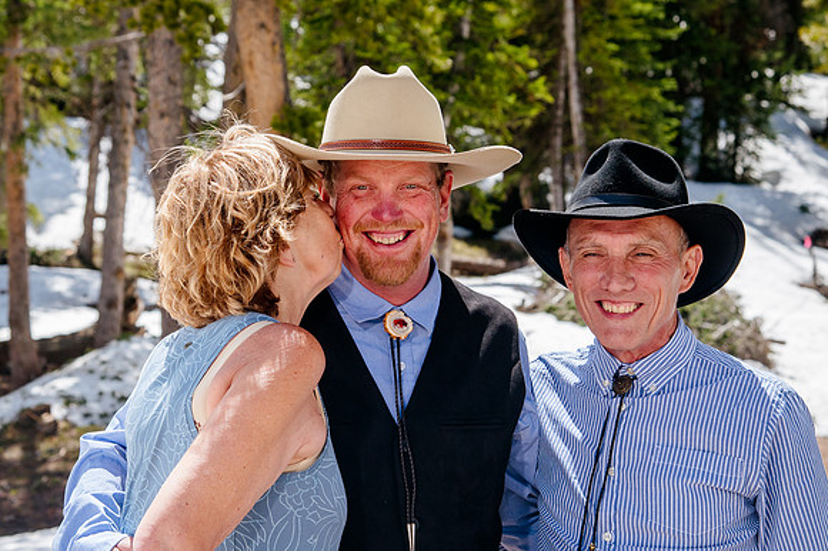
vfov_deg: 14.8
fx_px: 2127
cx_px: 335
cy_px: 253
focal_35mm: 93
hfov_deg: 22.0
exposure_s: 1/320
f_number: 7.1
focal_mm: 65
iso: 400
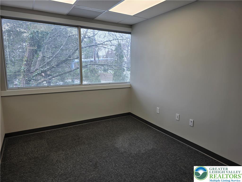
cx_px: 121
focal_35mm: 23
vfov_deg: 58.9
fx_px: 161
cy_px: 91
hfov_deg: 73.9
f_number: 1.7
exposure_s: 1/120
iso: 16
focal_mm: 6.3
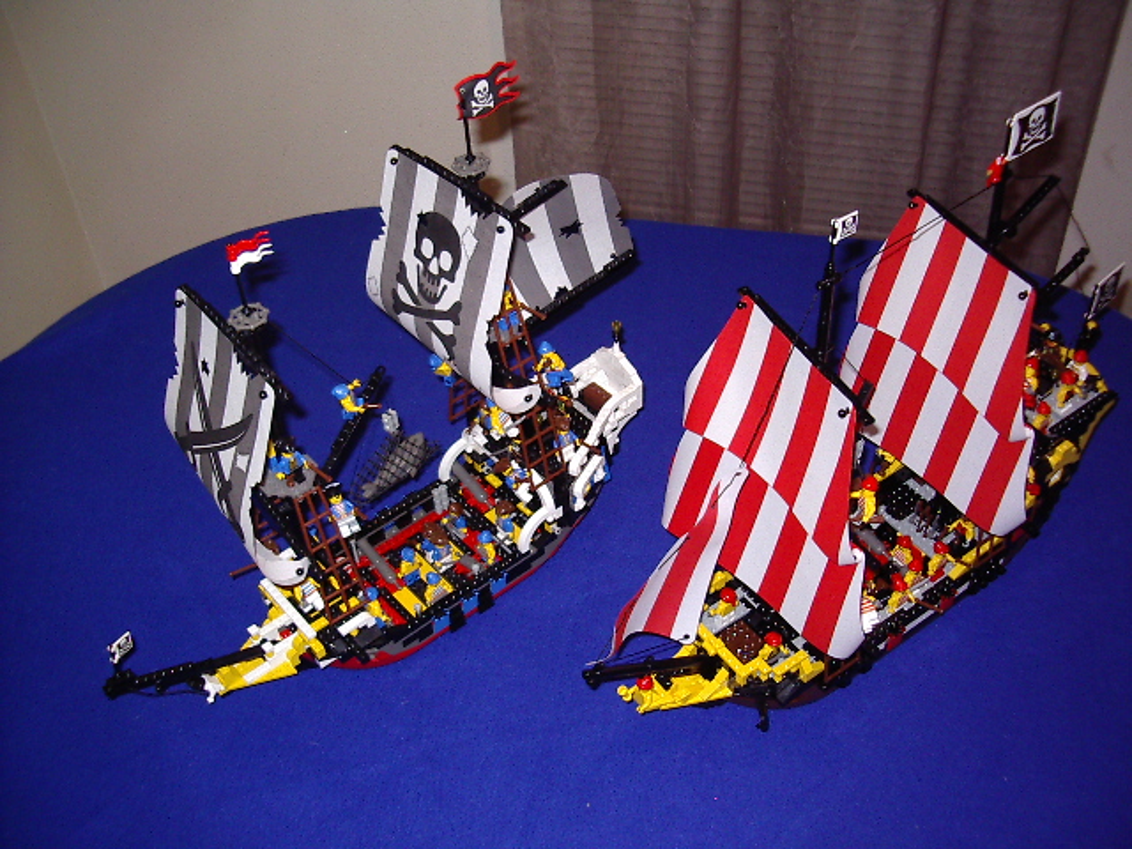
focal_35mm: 38
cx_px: 566
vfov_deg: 37.7
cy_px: 424
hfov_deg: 49.0
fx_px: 1243
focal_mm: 5.8
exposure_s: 1/60
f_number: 2.6
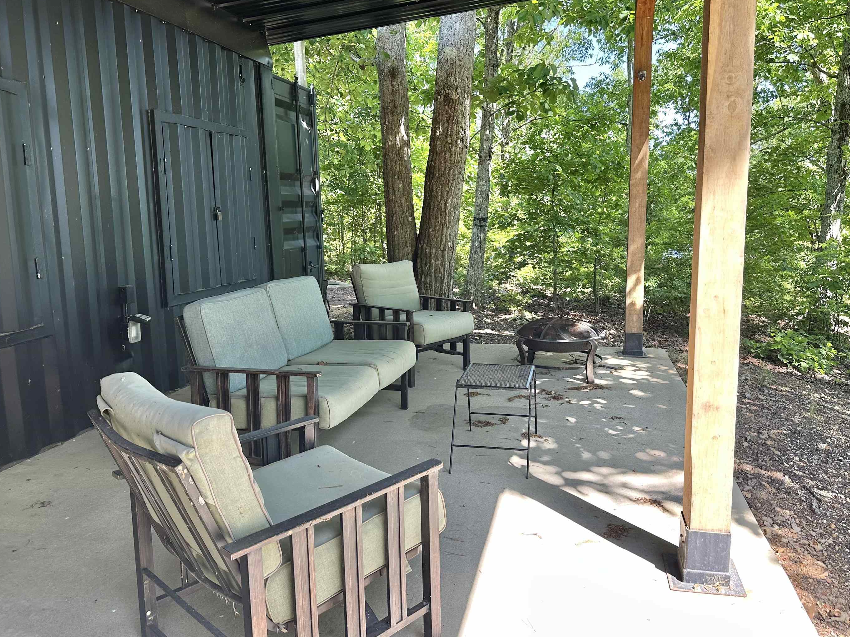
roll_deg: +0.4
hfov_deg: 65.2
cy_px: 304
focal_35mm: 27
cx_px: 469
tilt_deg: -7.0
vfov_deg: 51.3
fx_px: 663
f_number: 1.78
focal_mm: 6.86
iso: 80
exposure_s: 1/273
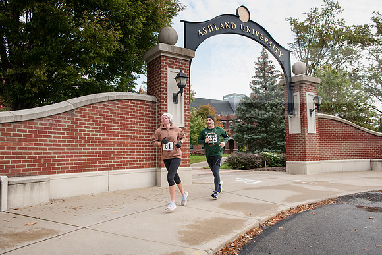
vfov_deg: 46.4
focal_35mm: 28
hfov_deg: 65.5
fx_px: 297
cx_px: 191
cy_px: 128
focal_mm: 28
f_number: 5.6
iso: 500
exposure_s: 1/400
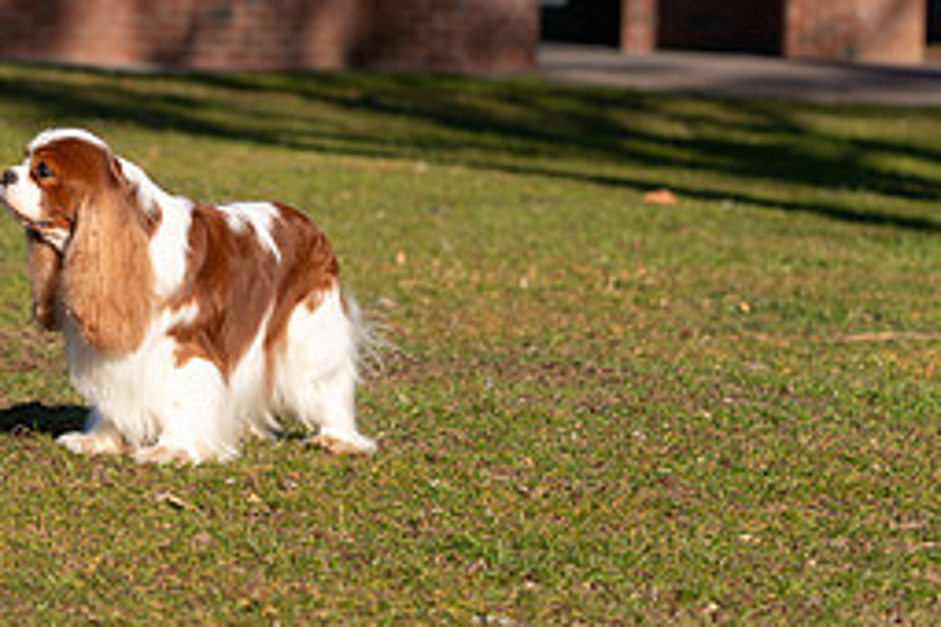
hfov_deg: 9.1
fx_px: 5881
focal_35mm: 225
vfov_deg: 6.1
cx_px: 33
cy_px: 90
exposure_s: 1/1000
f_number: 4.5
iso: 100
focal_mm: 99
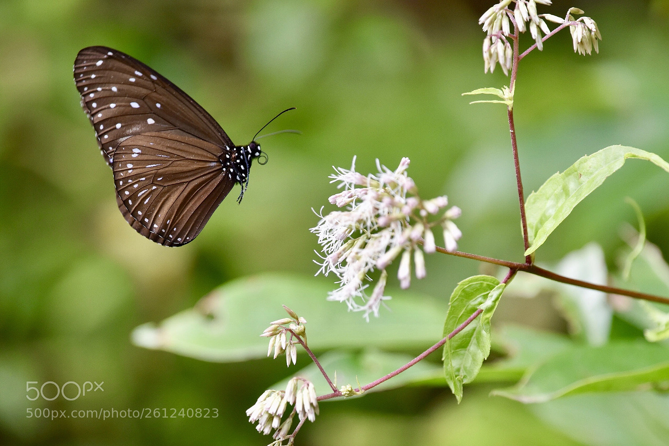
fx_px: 5573
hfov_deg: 6.9
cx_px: 334
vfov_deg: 4.6
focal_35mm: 300
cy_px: 223
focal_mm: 300
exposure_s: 1/2000
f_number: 4
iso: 900
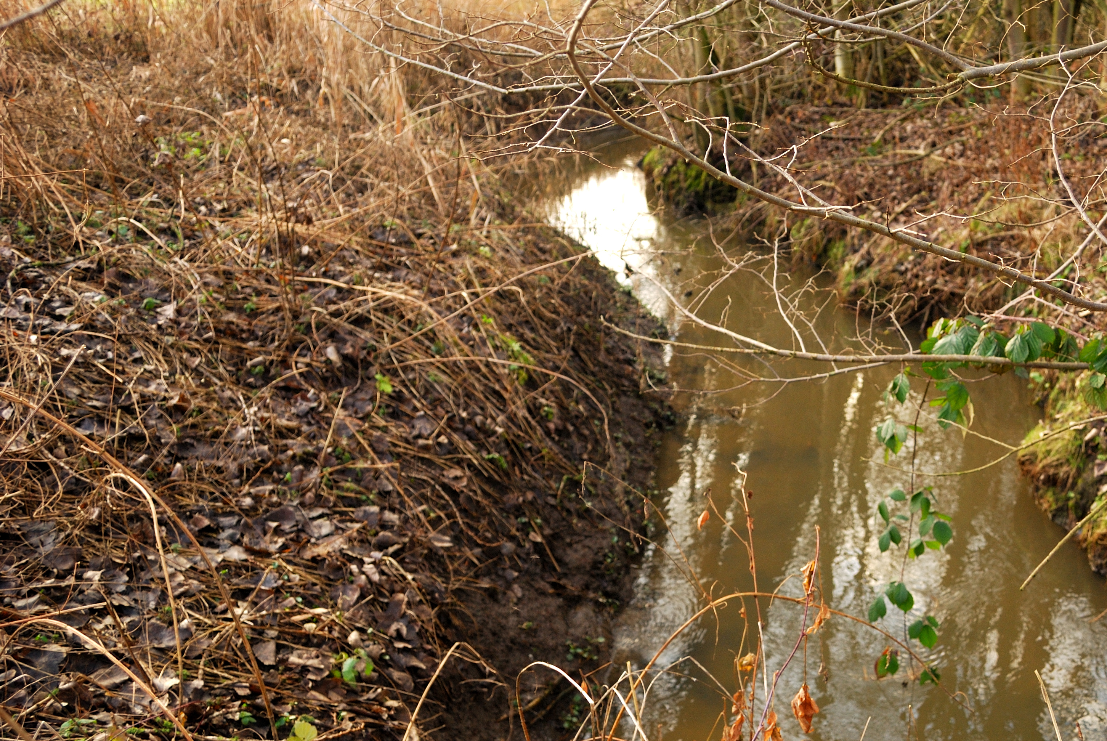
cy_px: 366
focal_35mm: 36
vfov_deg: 37.0
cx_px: 720
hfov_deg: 52.3
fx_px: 1108
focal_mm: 18
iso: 200
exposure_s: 1/80
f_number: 4.5
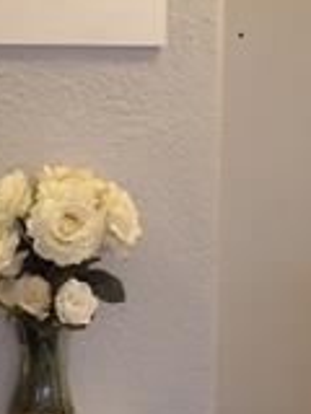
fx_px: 1150
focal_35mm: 96
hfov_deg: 15.4
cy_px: 219
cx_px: 189
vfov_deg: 20.4
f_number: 3.2
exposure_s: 1/33
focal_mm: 4.3
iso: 200
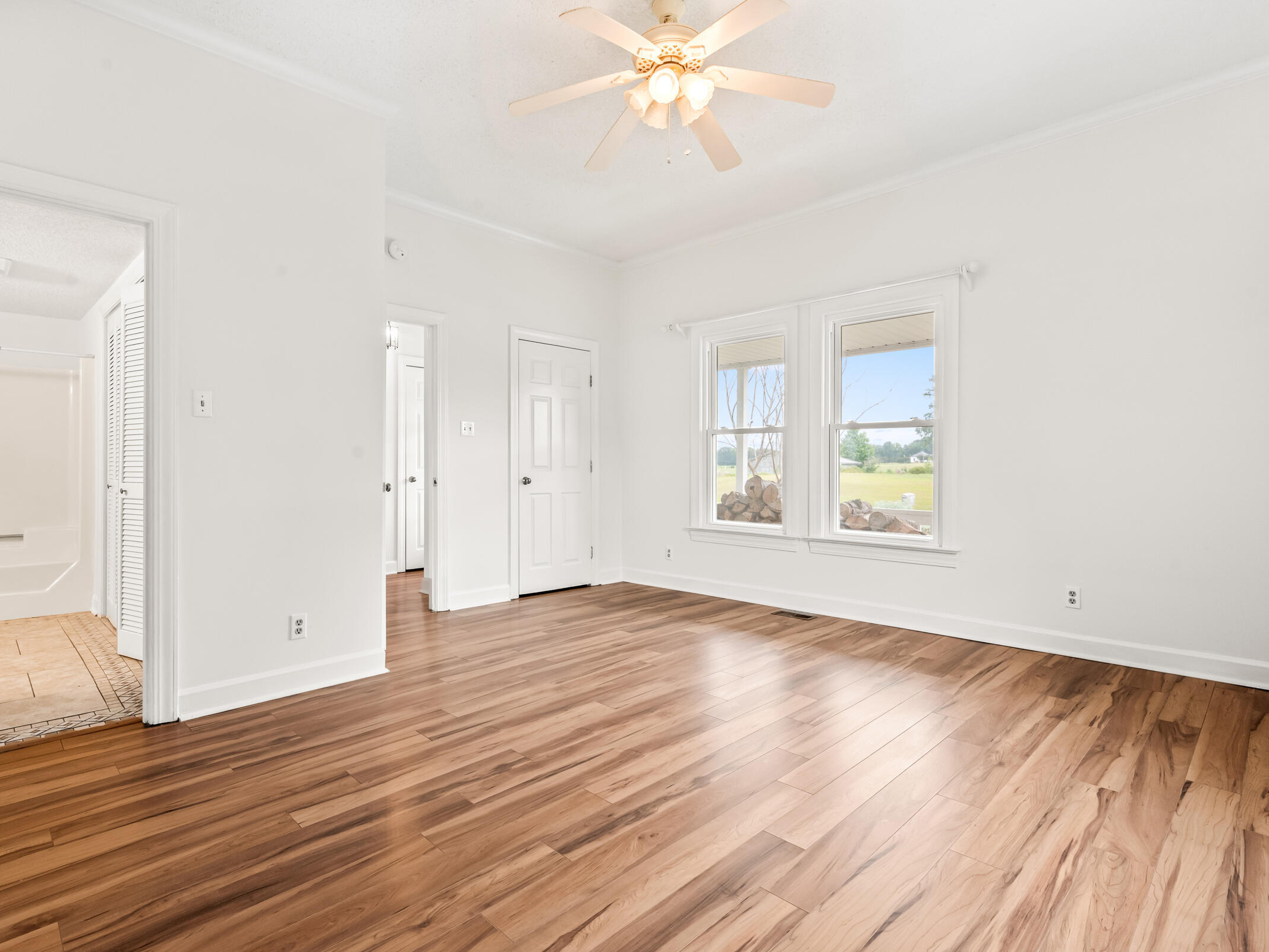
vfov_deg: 71.6
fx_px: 660
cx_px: 609
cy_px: 472
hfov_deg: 87.7
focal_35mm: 18
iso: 640
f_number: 9
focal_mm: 16
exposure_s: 1/6
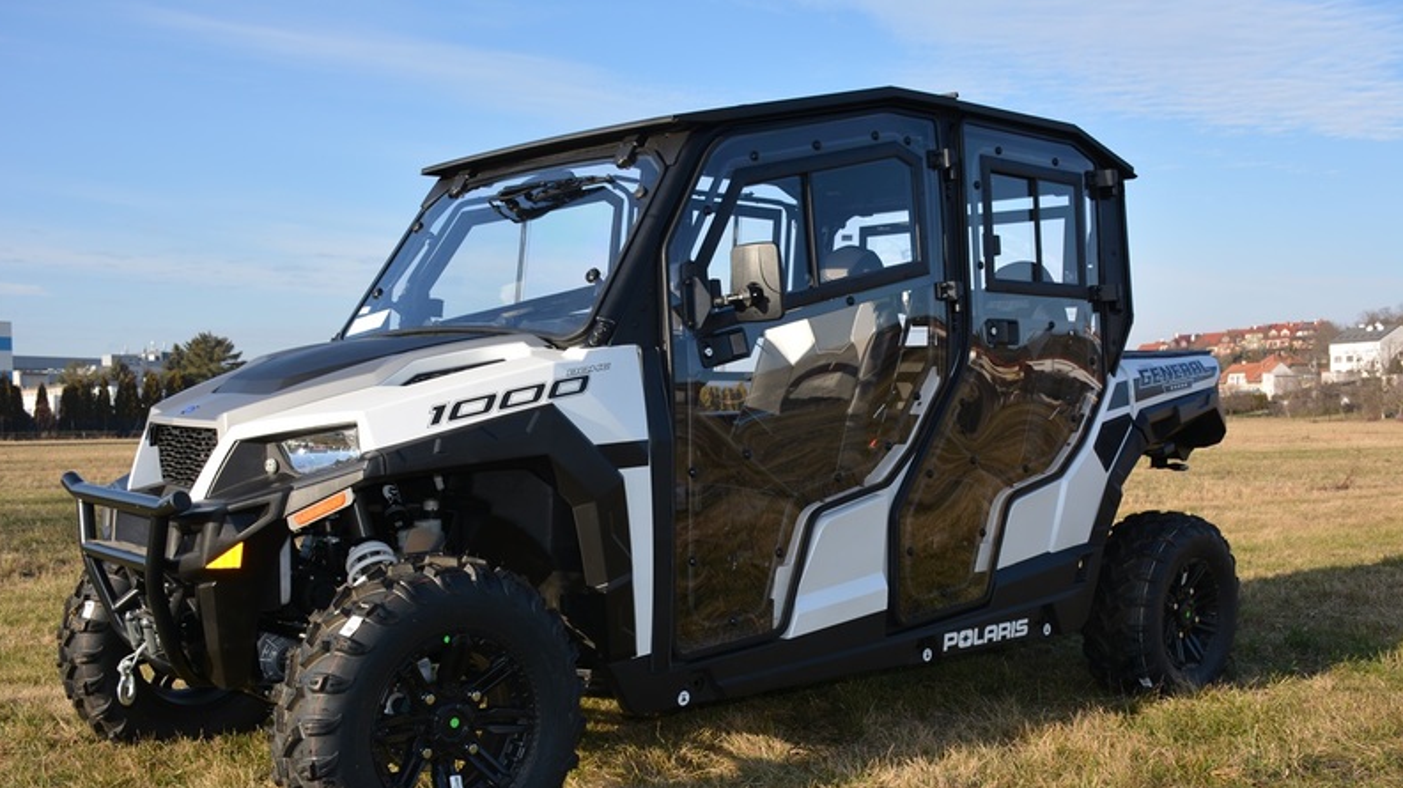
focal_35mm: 37
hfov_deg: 54.6
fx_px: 1359
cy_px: 444
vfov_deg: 32.3
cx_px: 696
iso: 100
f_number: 7.1
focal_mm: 23
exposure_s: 1/200
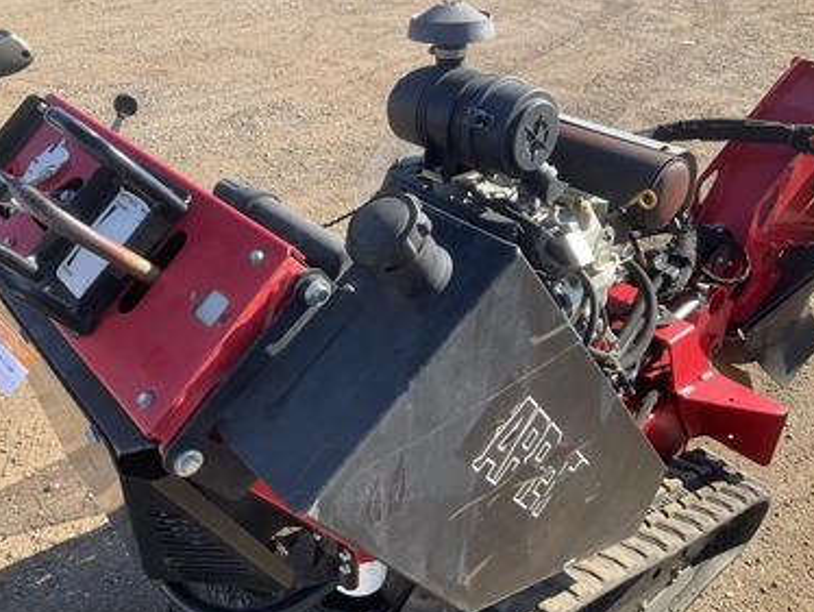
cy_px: 307
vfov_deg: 45.5
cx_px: 394
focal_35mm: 31
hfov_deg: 58.3
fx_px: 729
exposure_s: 1/486
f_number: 1.8
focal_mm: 3
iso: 25
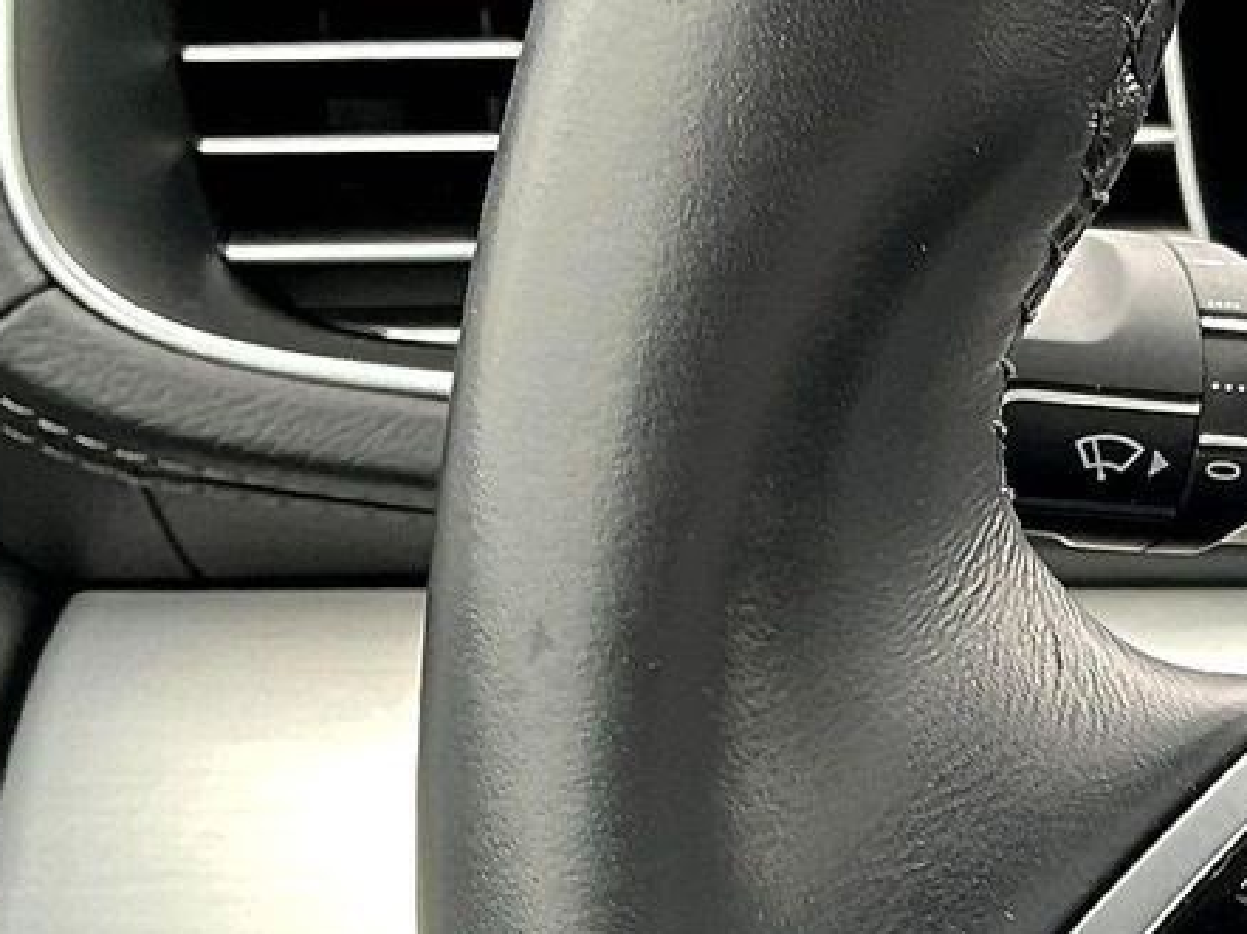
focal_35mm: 105
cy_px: 926
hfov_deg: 17.3
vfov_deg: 13.9
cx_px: 1718
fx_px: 3780
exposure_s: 1/88
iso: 64
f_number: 1.8
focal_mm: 3
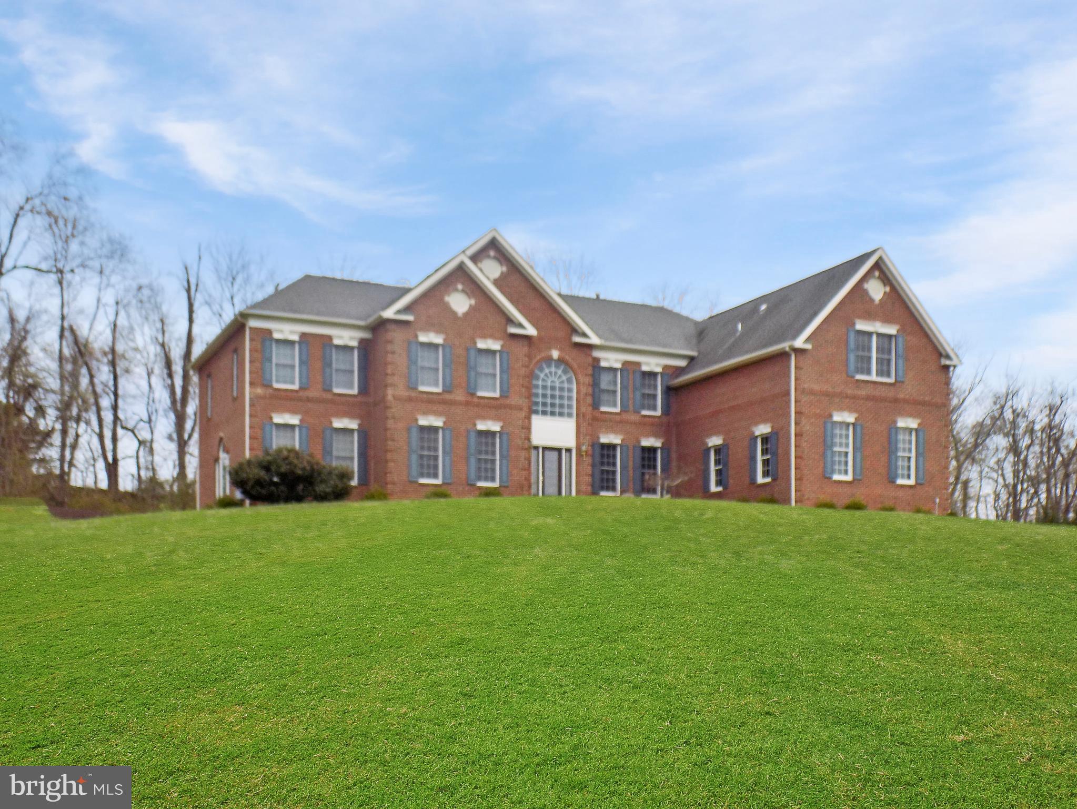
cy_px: 404
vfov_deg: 38.7
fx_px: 1151
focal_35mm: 37
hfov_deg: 50.1
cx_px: 538
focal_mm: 6.6
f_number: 3.5
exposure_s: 1/640
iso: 80
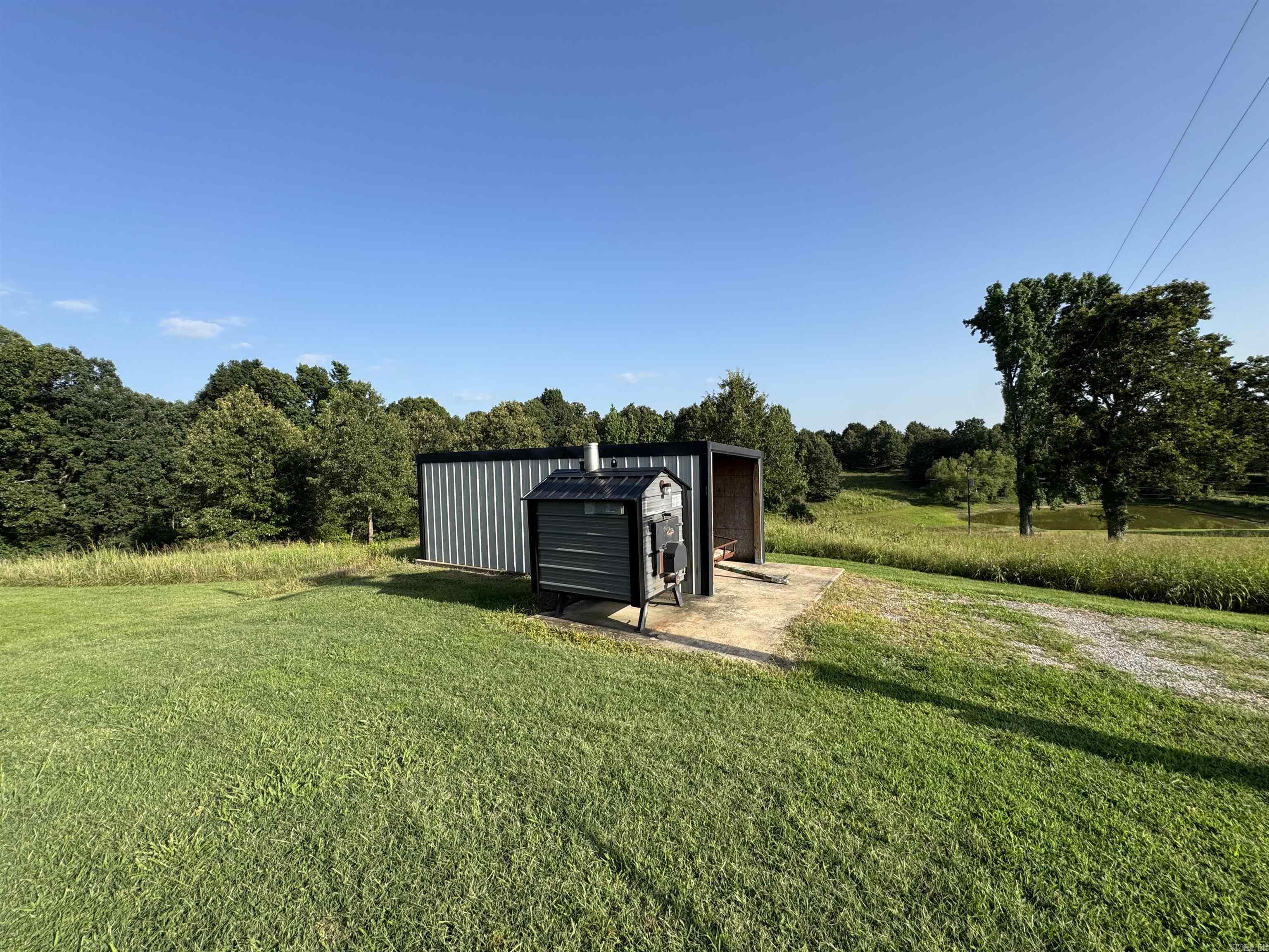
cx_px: 634
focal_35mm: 14
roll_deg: +0.7
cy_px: 476
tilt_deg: -3.3
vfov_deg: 85.7
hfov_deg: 102.1
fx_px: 513
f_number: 2.2
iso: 50
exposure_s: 1/1299
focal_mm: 2.22
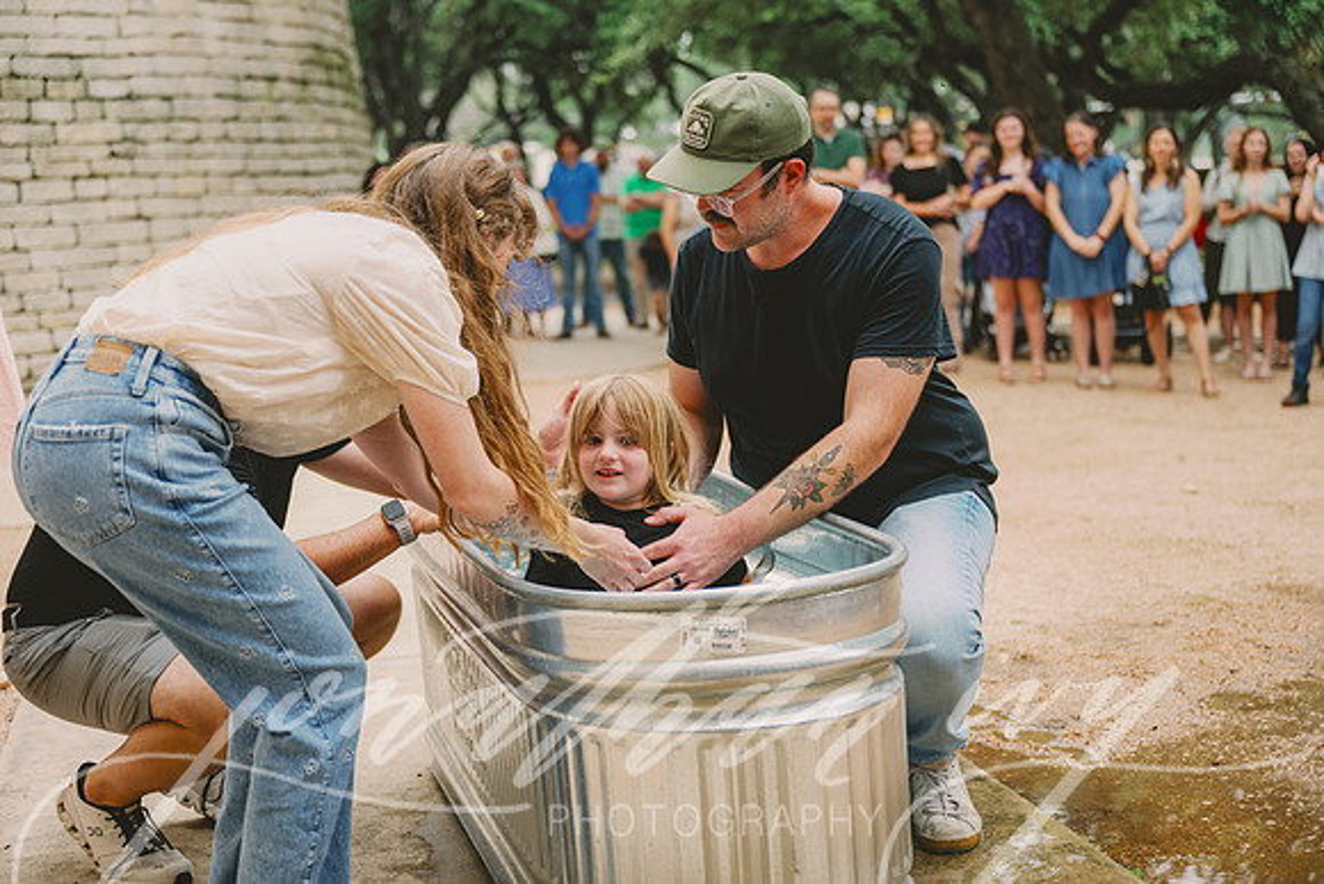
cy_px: 442
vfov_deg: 25.5
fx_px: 1950
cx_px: 662
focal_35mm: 53
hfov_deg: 37.5
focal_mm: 53
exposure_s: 1/640
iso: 250
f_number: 2.8
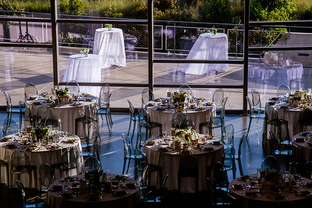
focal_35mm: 122
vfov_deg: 11.2
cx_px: 187
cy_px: 105
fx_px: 1060
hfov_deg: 16.7
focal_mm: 92
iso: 1250
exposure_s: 1/400
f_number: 13
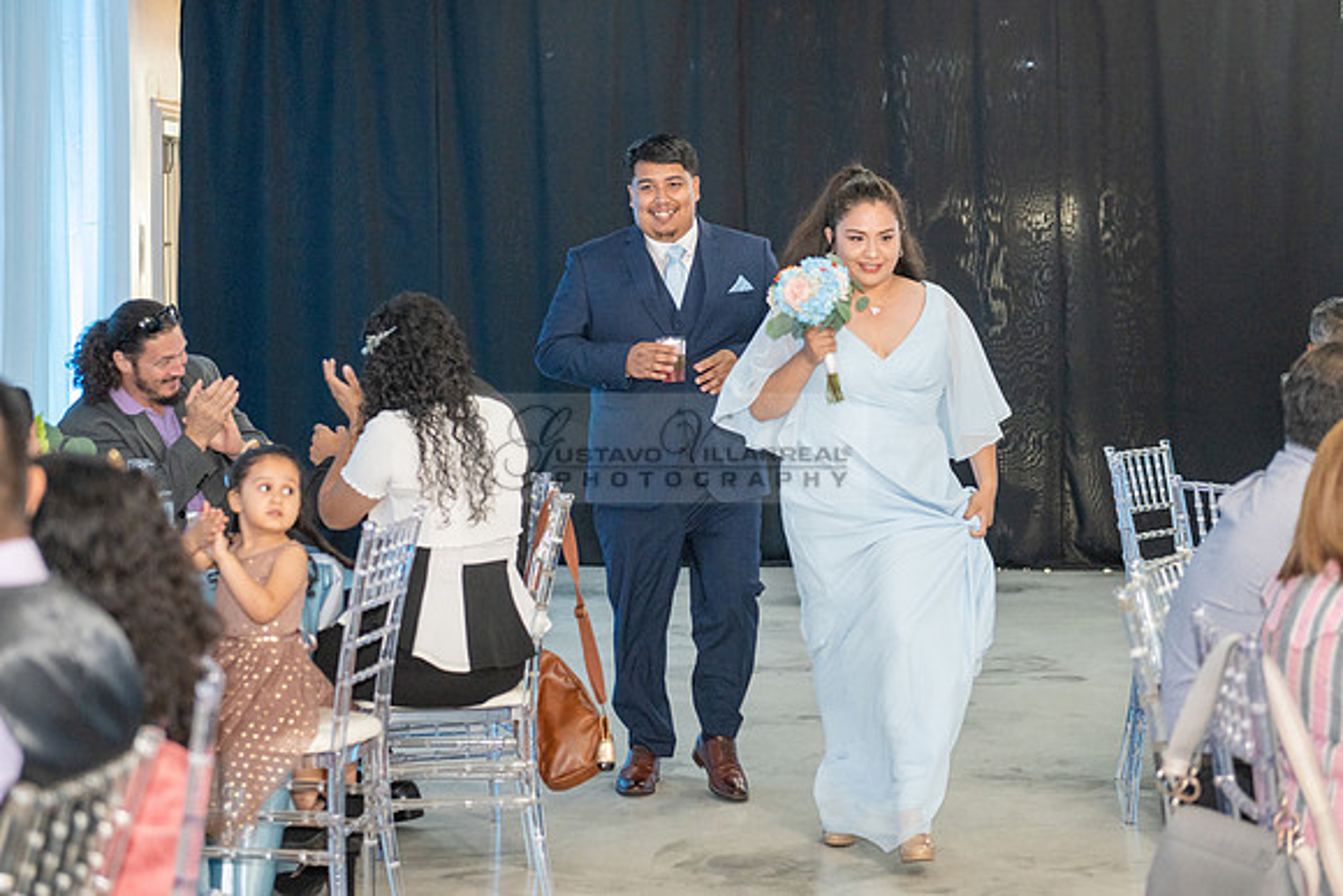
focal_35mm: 78
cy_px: 394
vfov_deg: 17.4
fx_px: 2927
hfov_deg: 25.8
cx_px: 671
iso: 1000
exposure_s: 1/160
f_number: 3.2
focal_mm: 70
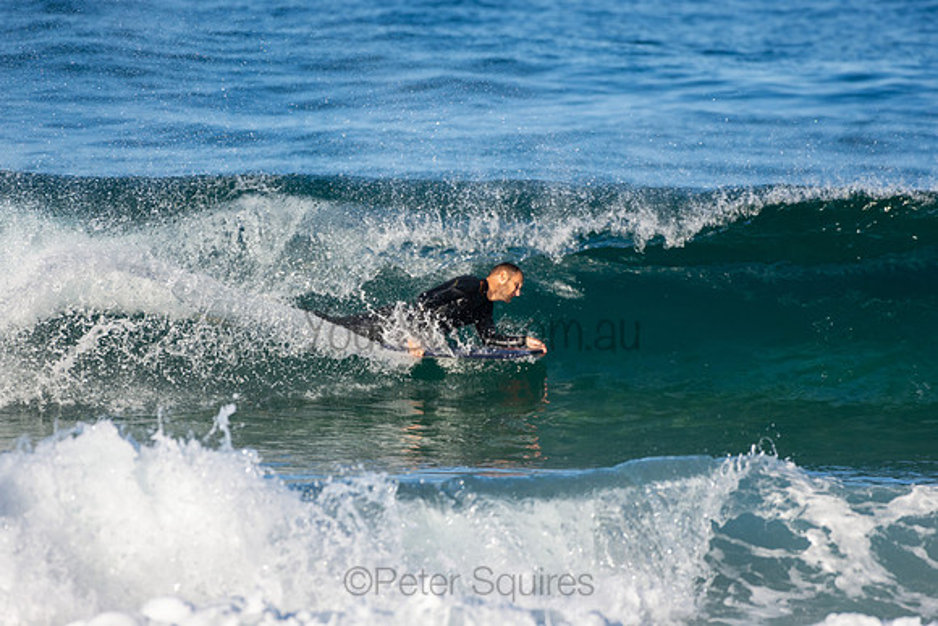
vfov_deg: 1.8
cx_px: 469
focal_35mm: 750
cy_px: 313
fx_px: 19545
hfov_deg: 2.7
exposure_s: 1/1250
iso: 360
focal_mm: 500
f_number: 5.6
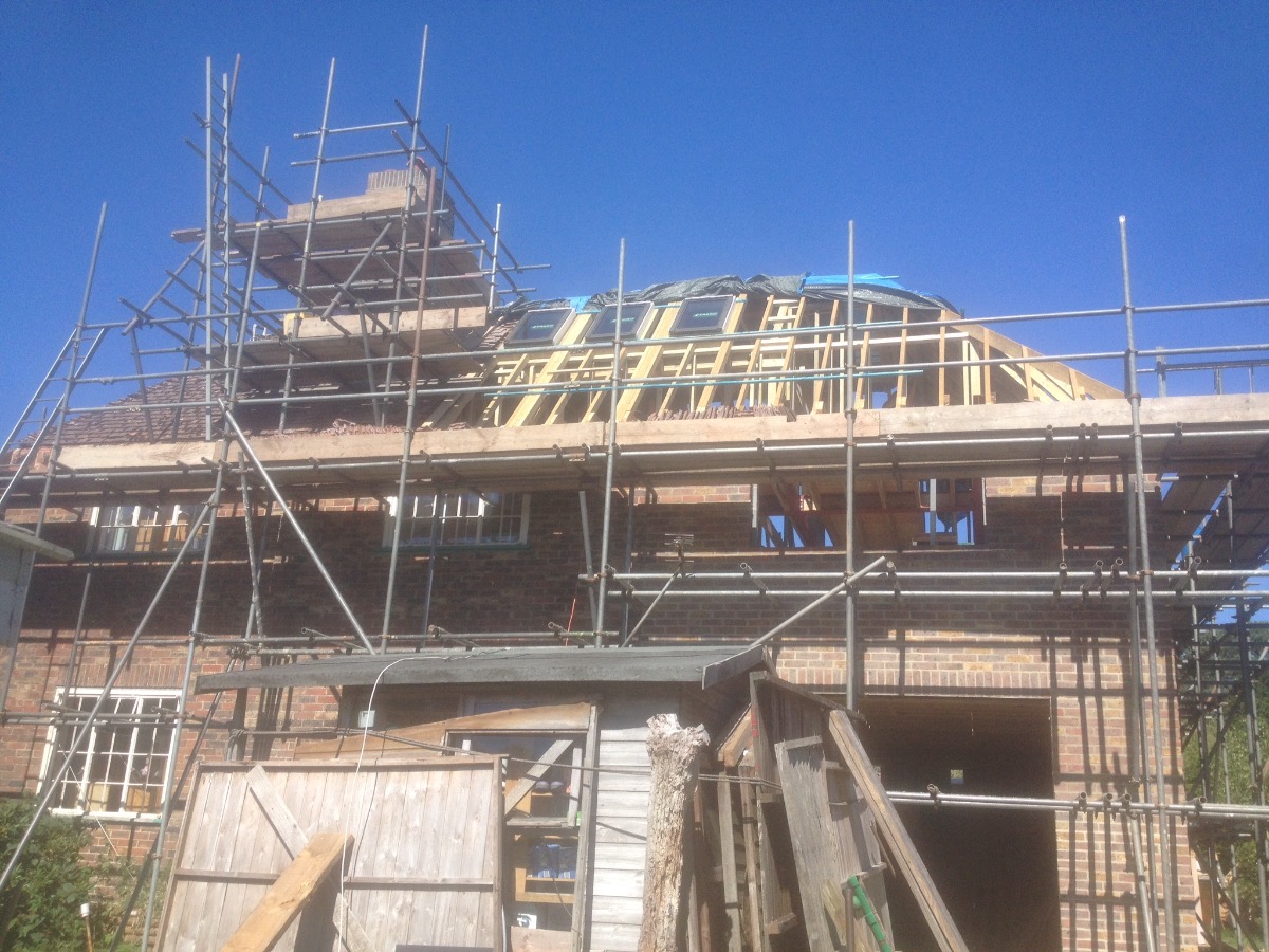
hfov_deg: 52.6
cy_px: 476
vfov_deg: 40.7
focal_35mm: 35
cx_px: 634
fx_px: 1283
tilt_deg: +16.0
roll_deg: -1.4
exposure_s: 1/1082
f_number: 2.4
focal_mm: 4.28
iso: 50
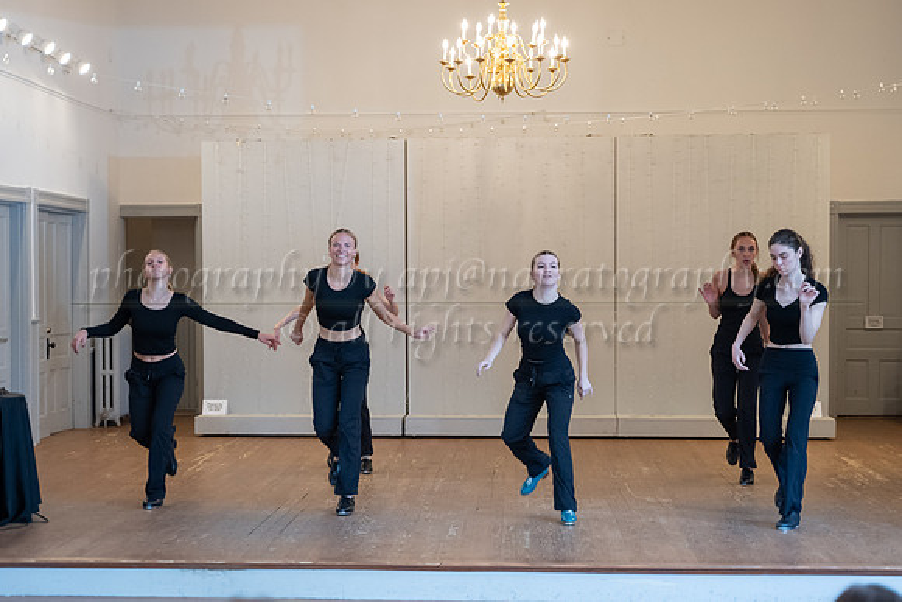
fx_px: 1642
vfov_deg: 20.8
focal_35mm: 66
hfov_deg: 30.7
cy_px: 324
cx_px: 398
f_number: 2.8
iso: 1600
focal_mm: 53
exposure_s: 1/200
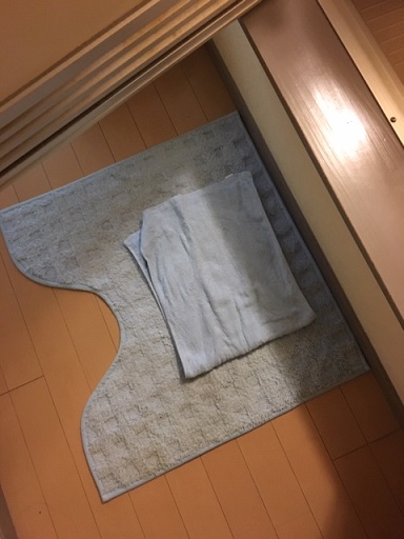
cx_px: 202
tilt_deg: -77.6
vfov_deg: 61.7
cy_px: 270
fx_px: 451
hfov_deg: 48.2
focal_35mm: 29
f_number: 2.2
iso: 400
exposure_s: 1/15
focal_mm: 4.15
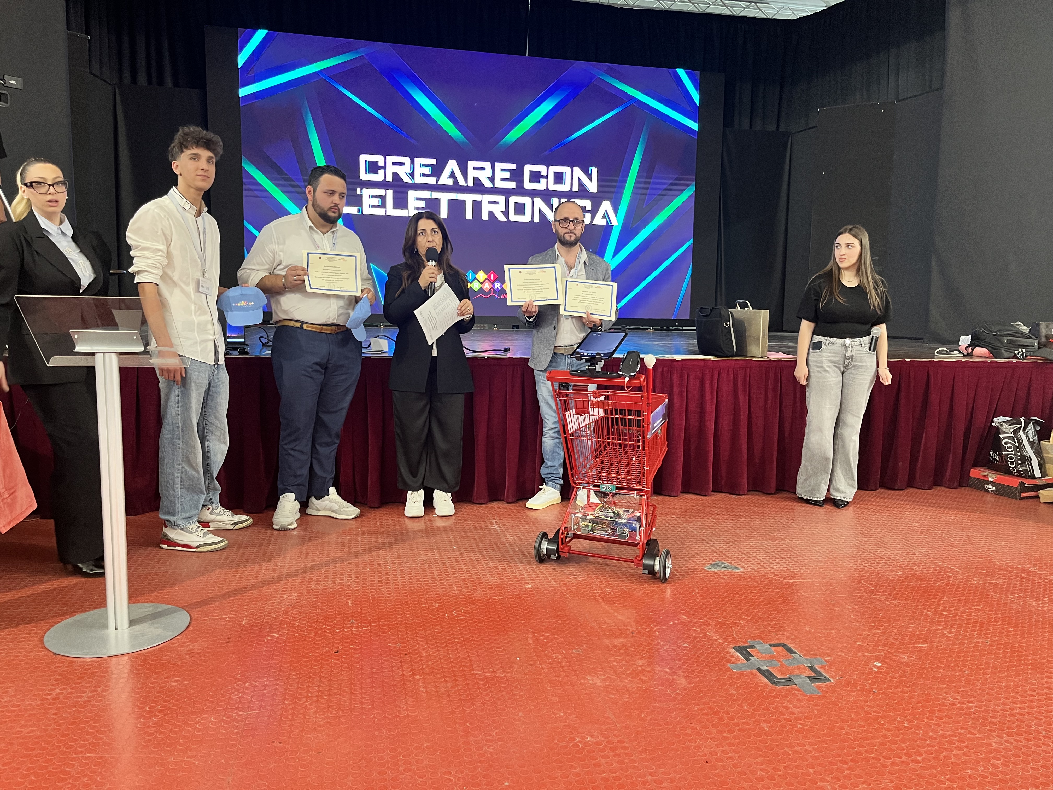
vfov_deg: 53.1
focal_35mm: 26
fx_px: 791
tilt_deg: -6.1
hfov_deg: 67.3
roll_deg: -0.4
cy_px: 395
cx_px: 526
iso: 250
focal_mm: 5.1
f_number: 1.6
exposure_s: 1/50
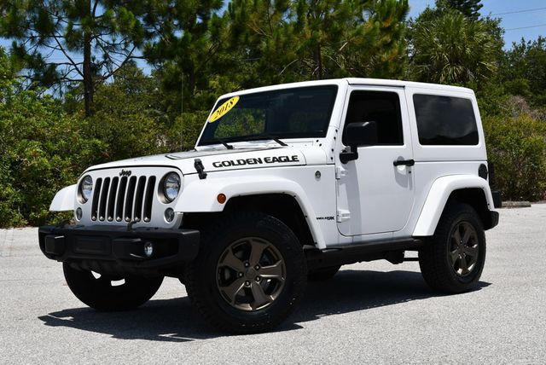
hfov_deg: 35.6
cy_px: 182
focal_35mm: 56
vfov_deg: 24.2
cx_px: 273
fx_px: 850
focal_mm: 28
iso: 100
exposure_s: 1/320
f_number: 9
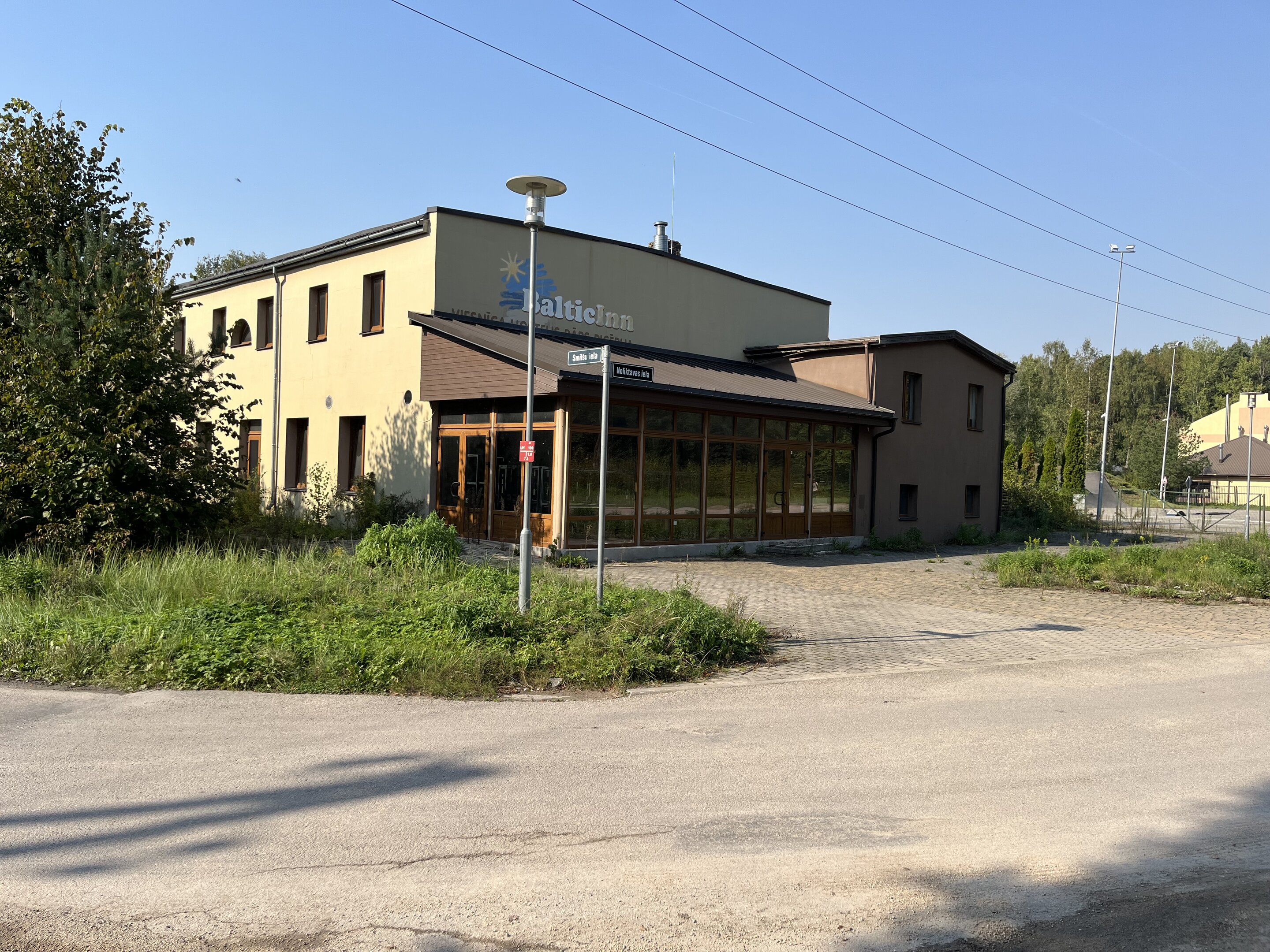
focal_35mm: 26
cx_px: 635
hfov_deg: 67.3
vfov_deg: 53.1
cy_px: 476
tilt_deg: -1.5
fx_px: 954
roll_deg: -1.3
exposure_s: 1/2755
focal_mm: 5.1
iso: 50
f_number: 1.6
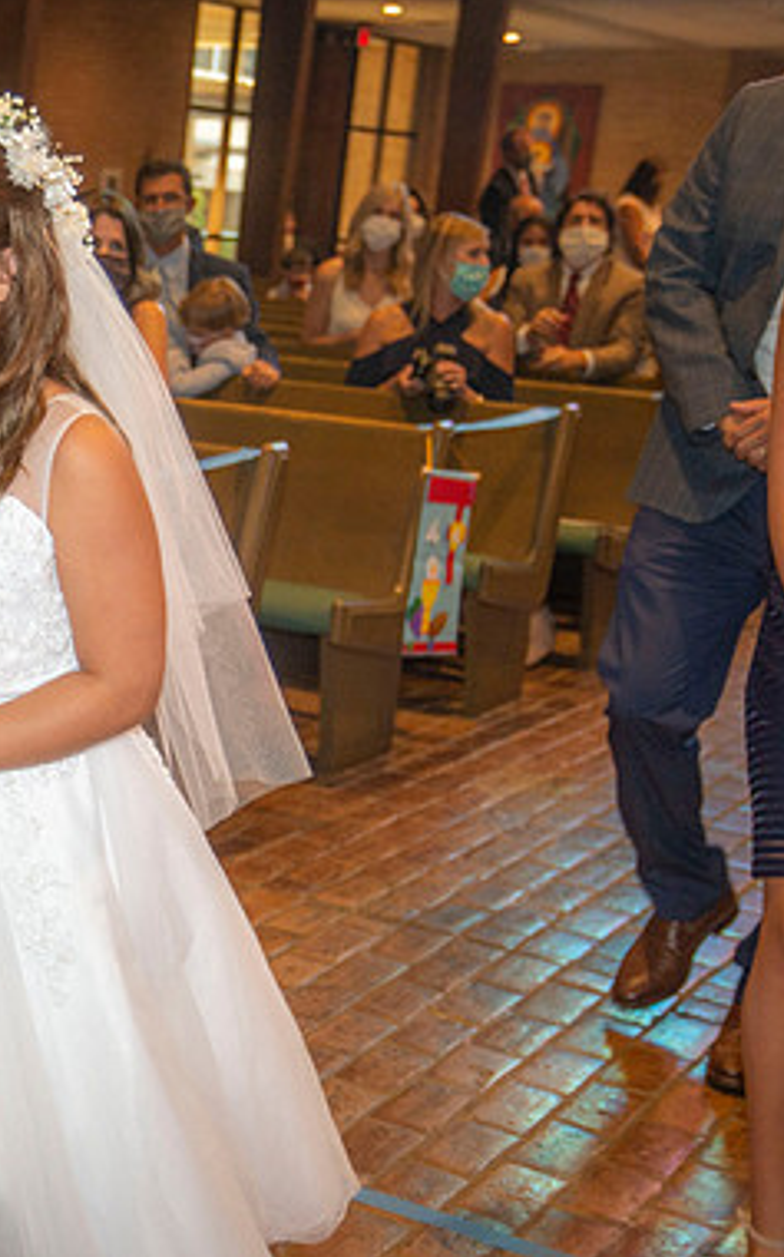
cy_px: 622
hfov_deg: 17.8
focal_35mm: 70
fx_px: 2397
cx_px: -126
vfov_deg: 29.4
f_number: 5
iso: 1600
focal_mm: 45
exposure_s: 1/200
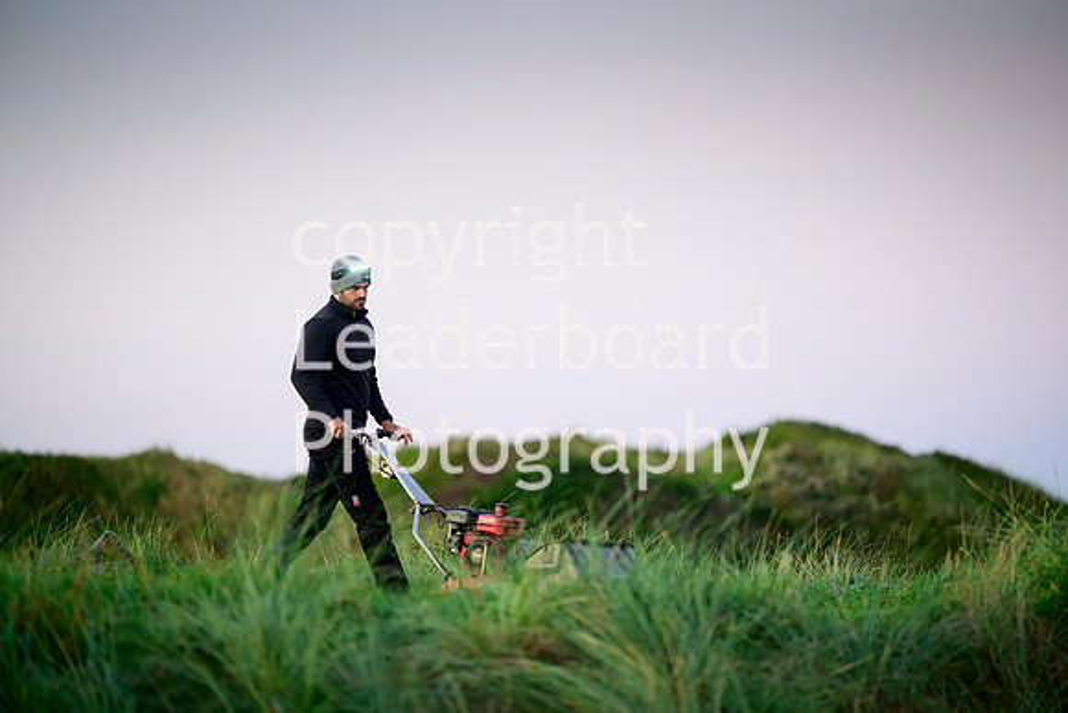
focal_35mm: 170
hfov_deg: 12.1
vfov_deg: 8.1
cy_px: 356
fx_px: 5044
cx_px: 534
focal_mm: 170
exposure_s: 1/640
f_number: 2.8
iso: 2000
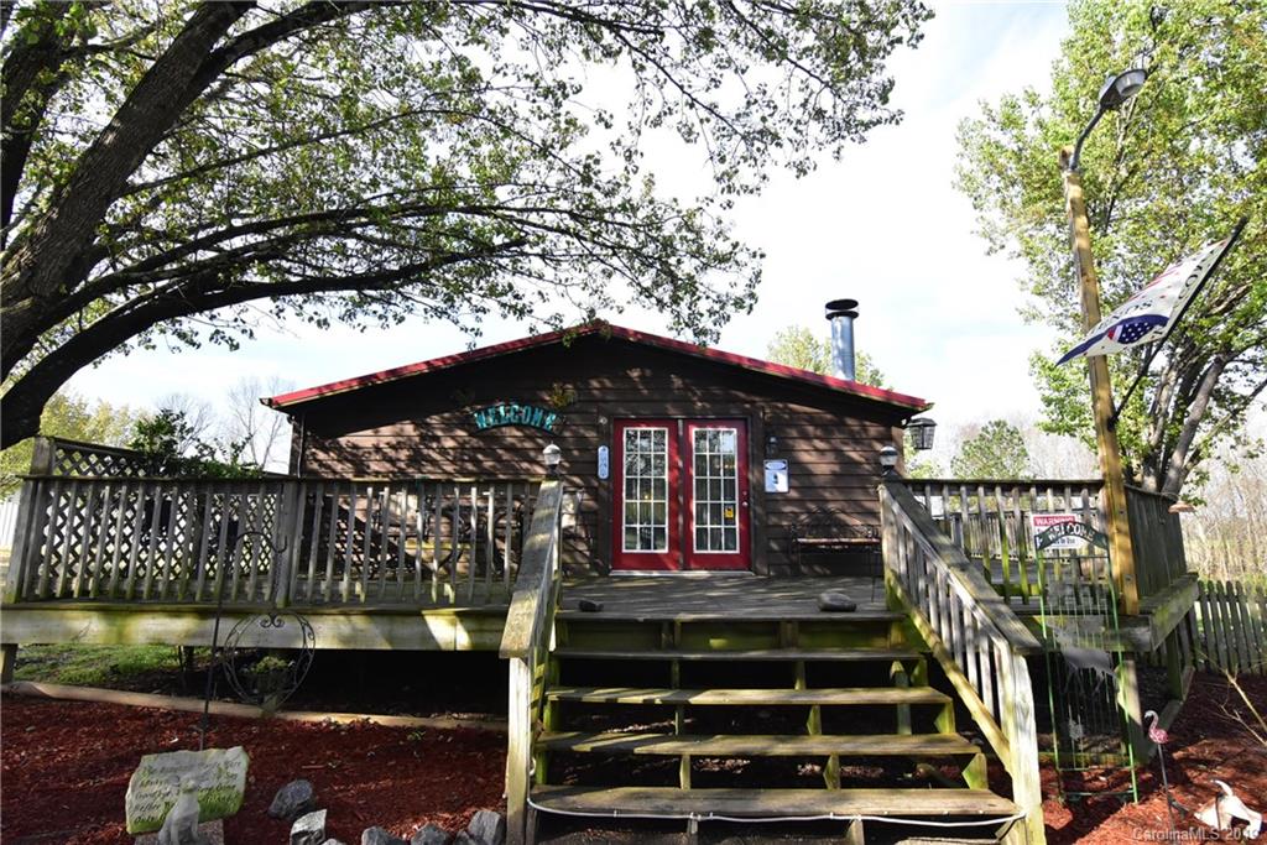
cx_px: 634
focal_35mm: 16
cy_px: 422
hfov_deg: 95.0
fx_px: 581
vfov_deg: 72.1
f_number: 11
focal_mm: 11
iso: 1600
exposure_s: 1/400
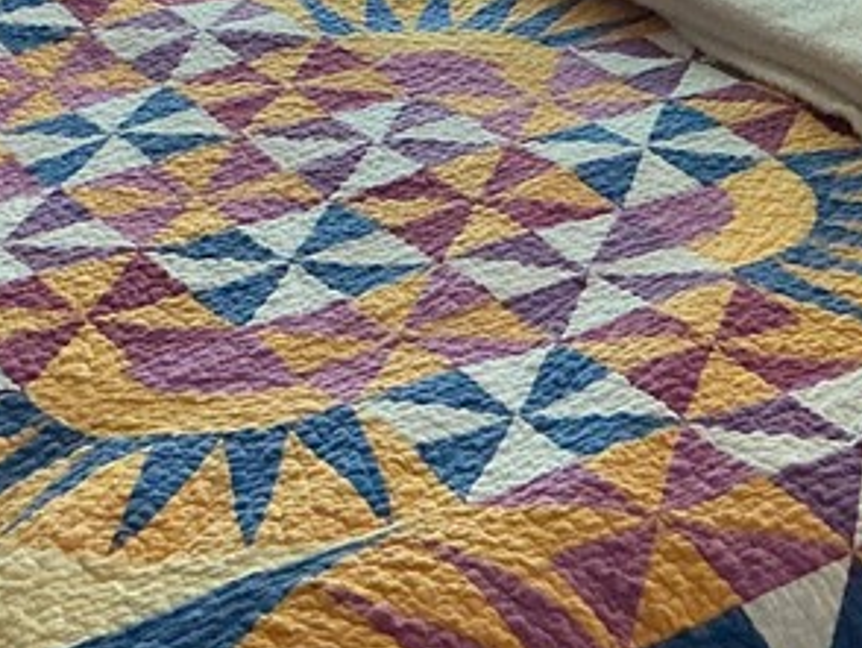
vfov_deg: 13.8
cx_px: 531
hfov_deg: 19.4
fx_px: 2517
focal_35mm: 101
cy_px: -296
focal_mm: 3
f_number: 1.8
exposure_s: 1/60
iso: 200
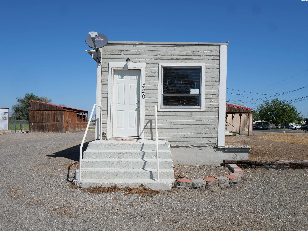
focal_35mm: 28
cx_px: 154
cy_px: 116
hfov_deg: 63.4
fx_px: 249
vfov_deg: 49.7
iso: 200
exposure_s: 1/500
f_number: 9
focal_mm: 14
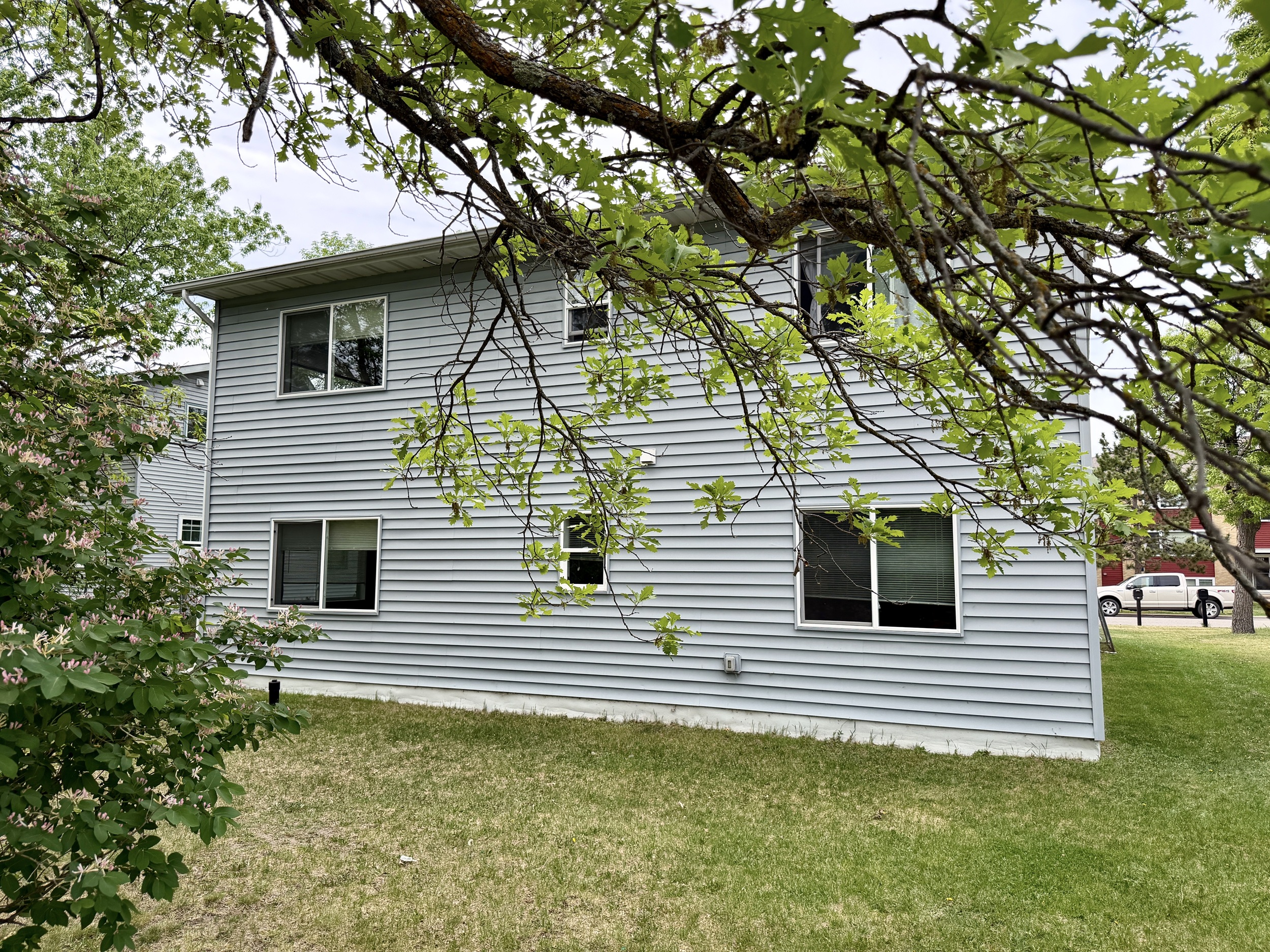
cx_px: 635
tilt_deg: +4.8
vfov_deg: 56.8
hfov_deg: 71.6
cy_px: 476
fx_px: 881
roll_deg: -0.2
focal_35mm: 24
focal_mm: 6.76
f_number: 1.78
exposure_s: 1/2611
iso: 100
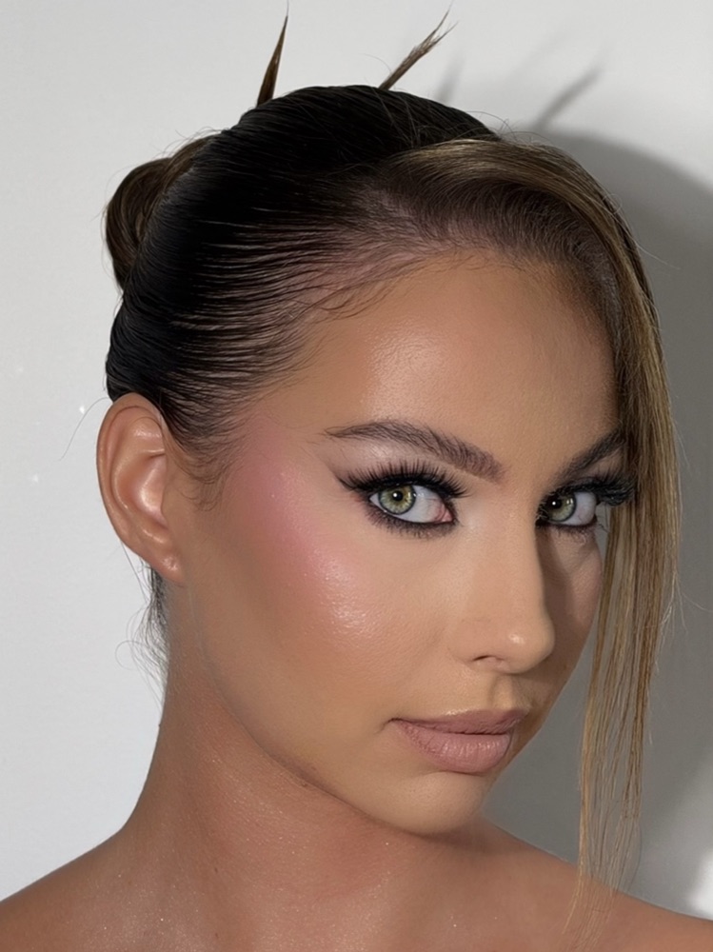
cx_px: 356
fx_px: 3298
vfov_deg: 16.4
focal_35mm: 120
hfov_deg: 12.3
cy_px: 476
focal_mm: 15.66
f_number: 2.8
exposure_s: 1/99
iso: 125
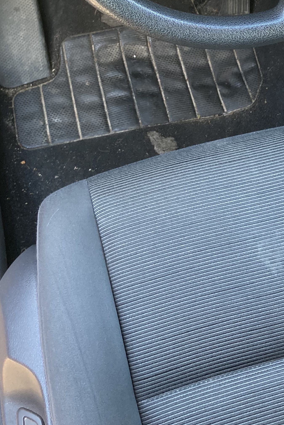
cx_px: 143
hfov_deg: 23.4
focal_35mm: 58
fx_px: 686
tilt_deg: -52.2
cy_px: 11
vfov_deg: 32.1
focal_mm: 3.99
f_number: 1.8
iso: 160
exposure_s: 1/60
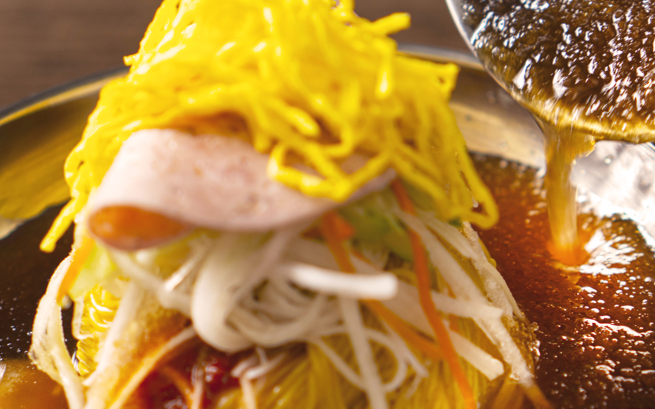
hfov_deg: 23.4
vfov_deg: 15.0
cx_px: 529
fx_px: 1553
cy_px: 161
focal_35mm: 87
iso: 160
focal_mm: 35
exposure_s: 1/100
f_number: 2.2
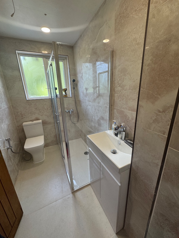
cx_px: 90
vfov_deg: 102.1
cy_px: 119
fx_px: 97
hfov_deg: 85.7
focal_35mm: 14
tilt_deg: -16.5
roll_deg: +2.5
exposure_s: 1/100
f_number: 2.2
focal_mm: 2.22
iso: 100
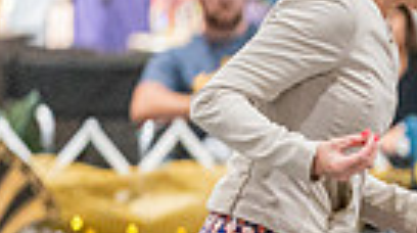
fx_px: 9605
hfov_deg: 2.5
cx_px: 797
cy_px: 293
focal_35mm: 870
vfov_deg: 1.4
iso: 6400
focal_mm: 194
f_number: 2.8
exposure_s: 1/250
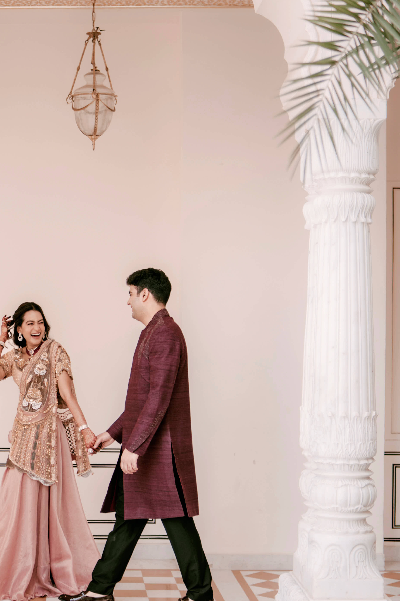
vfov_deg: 28.0
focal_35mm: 72
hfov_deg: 18.6
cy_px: 346
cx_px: 38
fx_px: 1200
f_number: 1.4
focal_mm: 35
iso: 125
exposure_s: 1/640
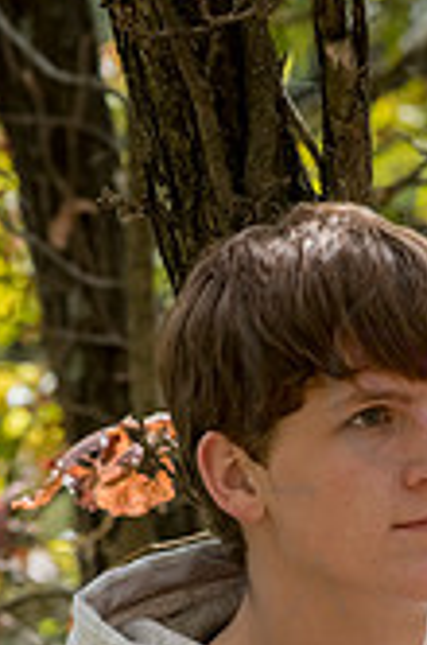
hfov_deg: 3.7
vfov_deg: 5.6
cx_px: 431
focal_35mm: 367
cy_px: 723
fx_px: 6556
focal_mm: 135
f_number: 9
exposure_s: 1/640
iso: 800
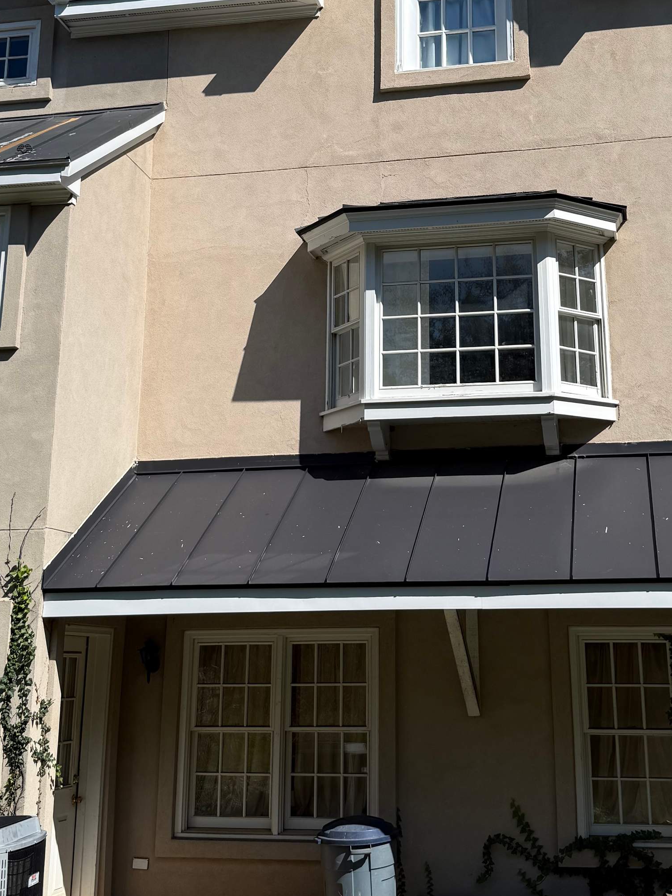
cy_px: 297
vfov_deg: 39.2
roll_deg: +1.4
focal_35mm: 48
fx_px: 1242
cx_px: 382
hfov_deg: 30.2
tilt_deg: +16.3
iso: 80
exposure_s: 1/5319
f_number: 1.78
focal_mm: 6.76
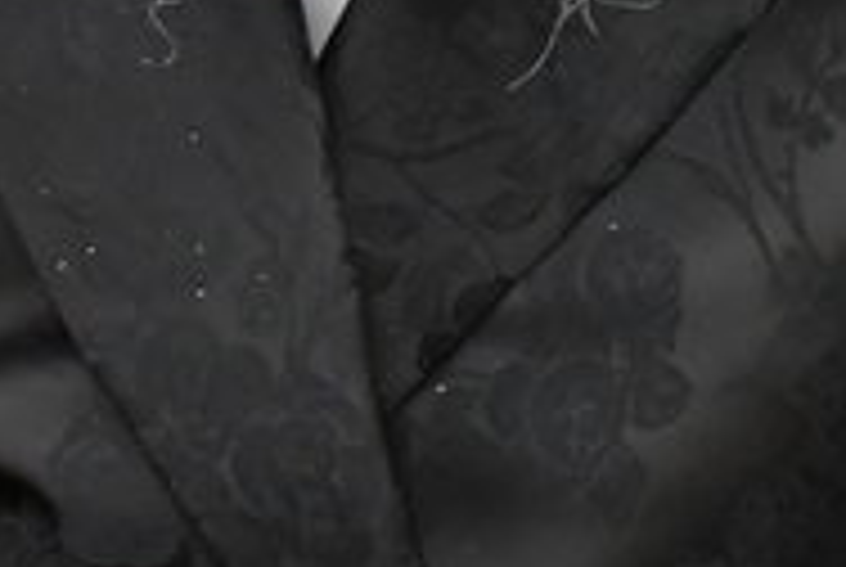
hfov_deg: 7.7
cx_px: 1521
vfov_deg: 5.2
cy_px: -695
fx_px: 6120
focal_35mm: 260
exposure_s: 1/100
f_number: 5.6
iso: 3200
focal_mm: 35
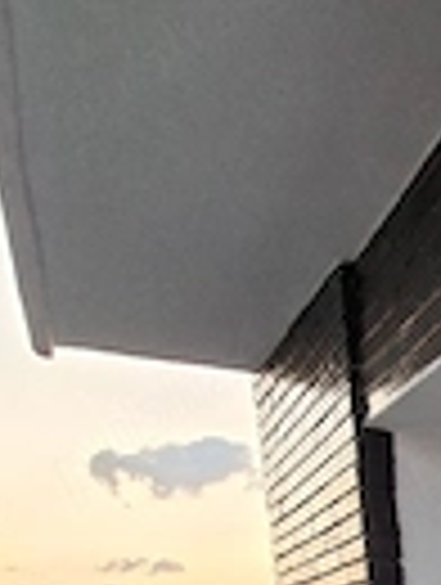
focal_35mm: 40
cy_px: 788
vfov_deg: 32.7
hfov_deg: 27.0
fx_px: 677
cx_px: 639
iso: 64
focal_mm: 1.74
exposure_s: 1/50
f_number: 2.2
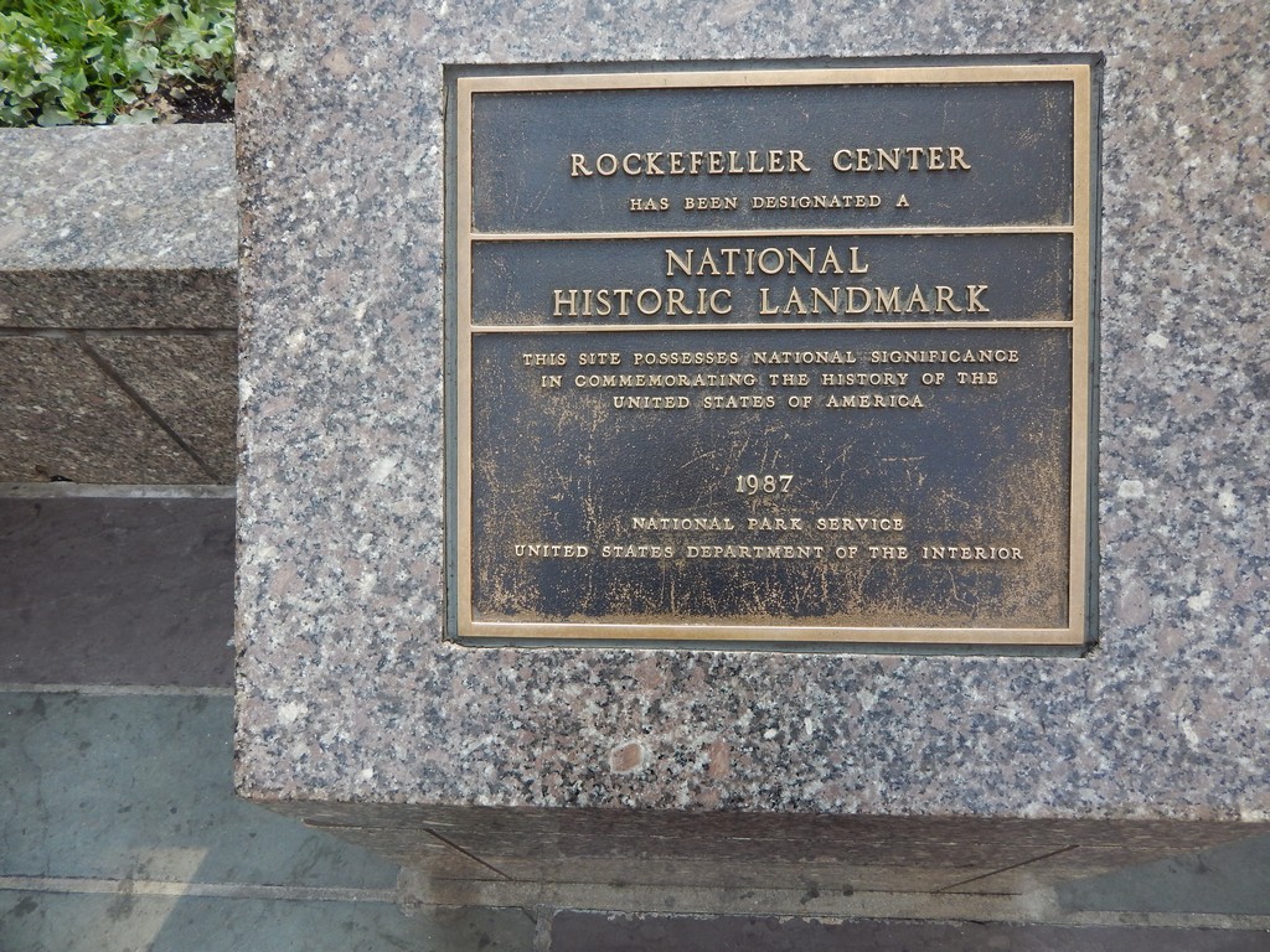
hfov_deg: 73.9
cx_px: 635
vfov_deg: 58.9
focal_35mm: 23
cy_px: 476
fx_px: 844
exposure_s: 1/250
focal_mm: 4
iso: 125
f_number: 3
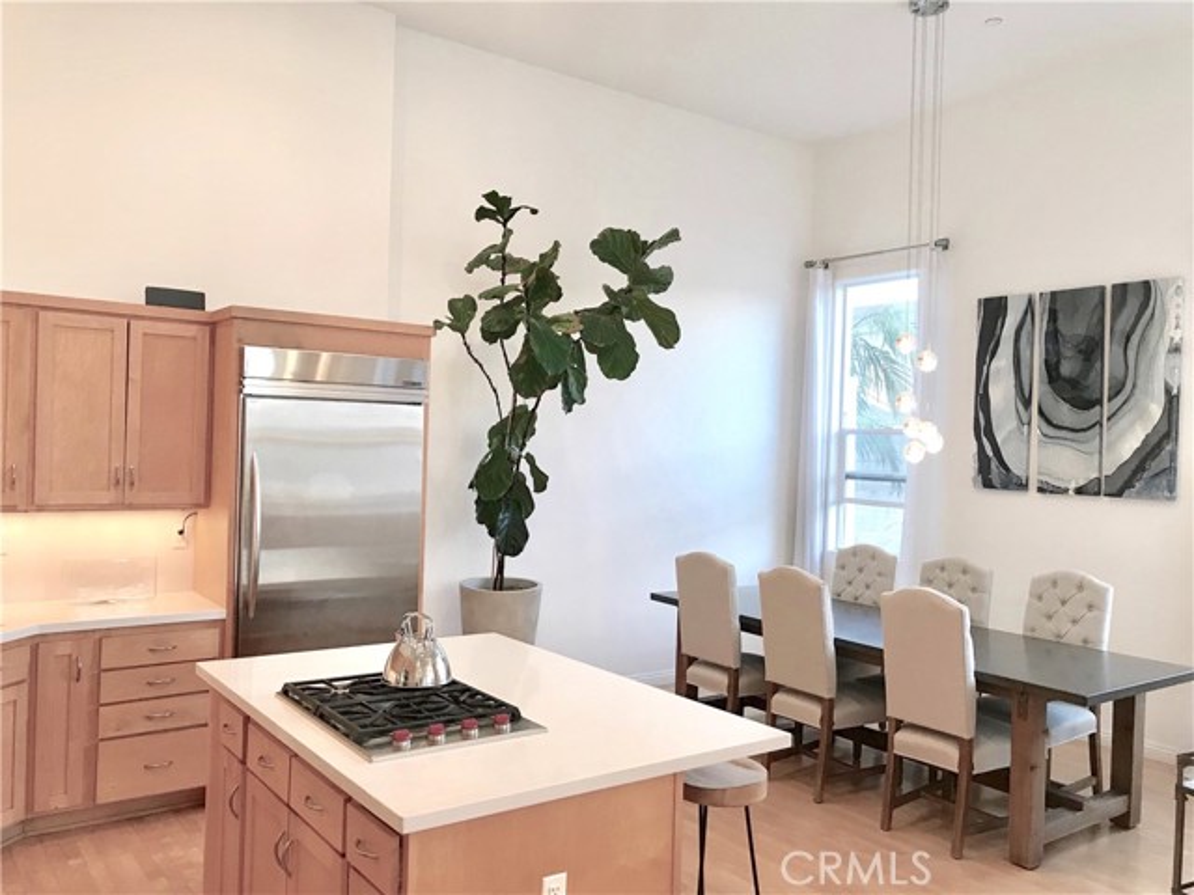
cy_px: 448
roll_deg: +0.4
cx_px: 597
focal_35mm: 28
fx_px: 966
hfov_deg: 63.4
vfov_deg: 49.7
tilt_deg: -0.5
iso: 32
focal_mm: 3.99
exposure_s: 1/30
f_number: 1.8
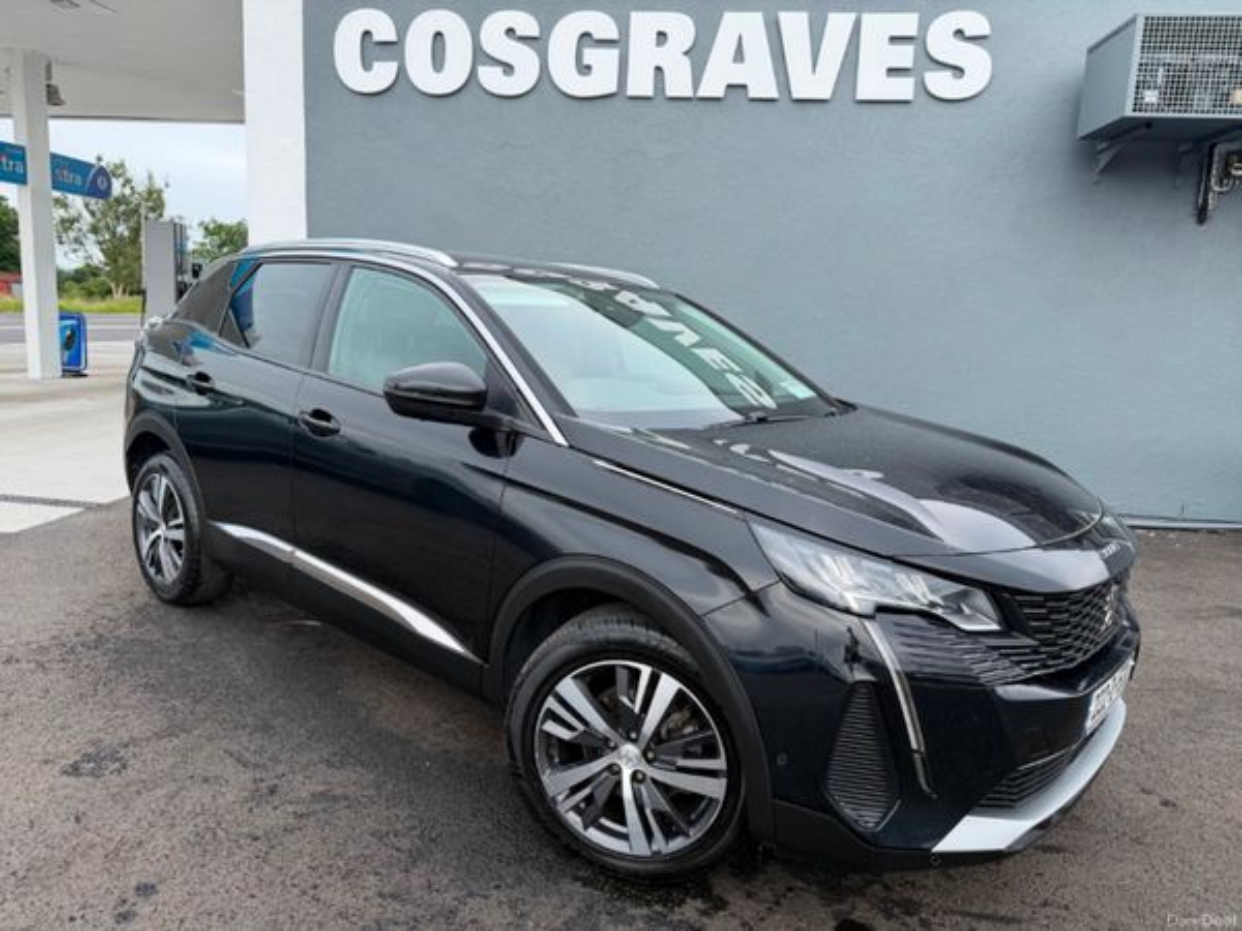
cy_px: 466
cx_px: 621
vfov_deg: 56.8
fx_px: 861
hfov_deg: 71.6
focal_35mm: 24
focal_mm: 6.76
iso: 80
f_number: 1.78
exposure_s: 1/1812
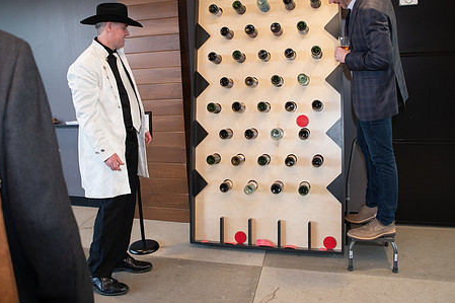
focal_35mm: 31
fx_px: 392
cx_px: 232
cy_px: 113
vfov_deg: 42.0
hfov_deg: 60.3
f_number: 4
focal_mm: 24
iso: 1250
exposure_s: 1/125
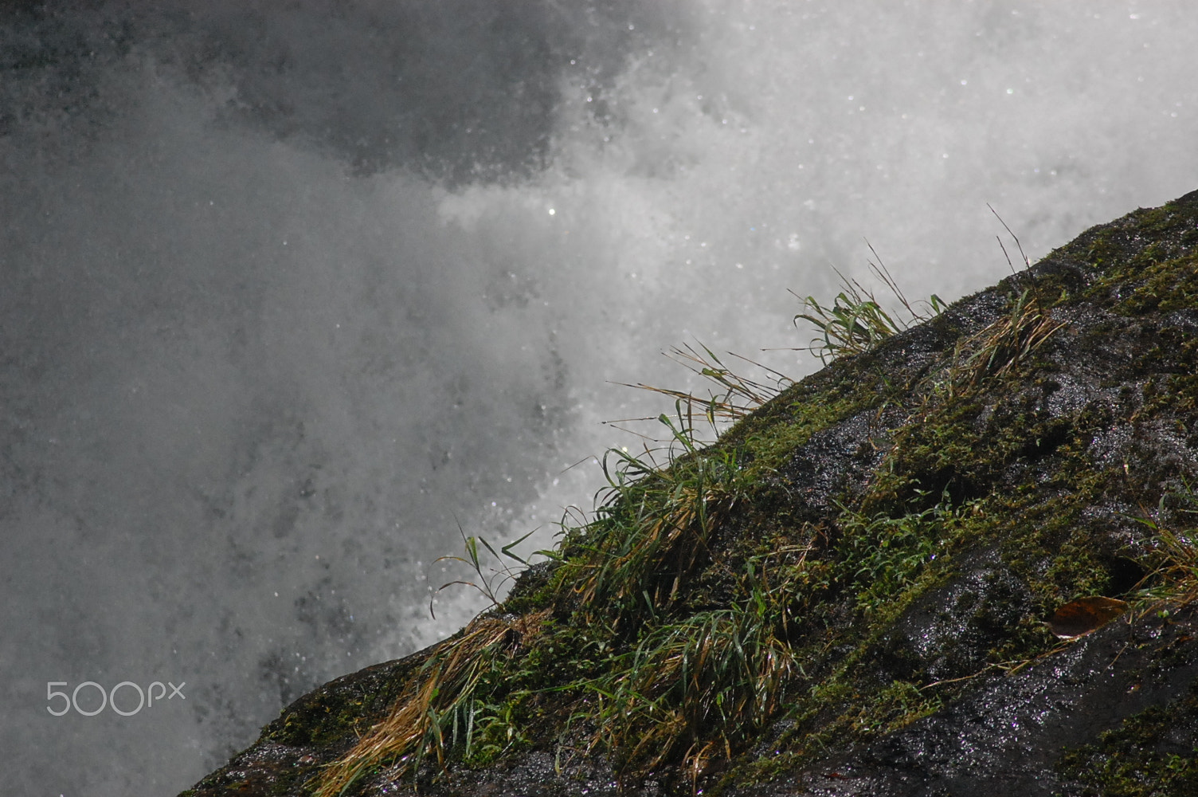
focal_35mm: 330
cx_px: 599
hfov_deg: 6.2
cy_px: 398
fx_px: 10972
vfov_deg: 4.2
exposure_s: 1/4000
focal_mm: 220
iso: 1600
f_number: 13
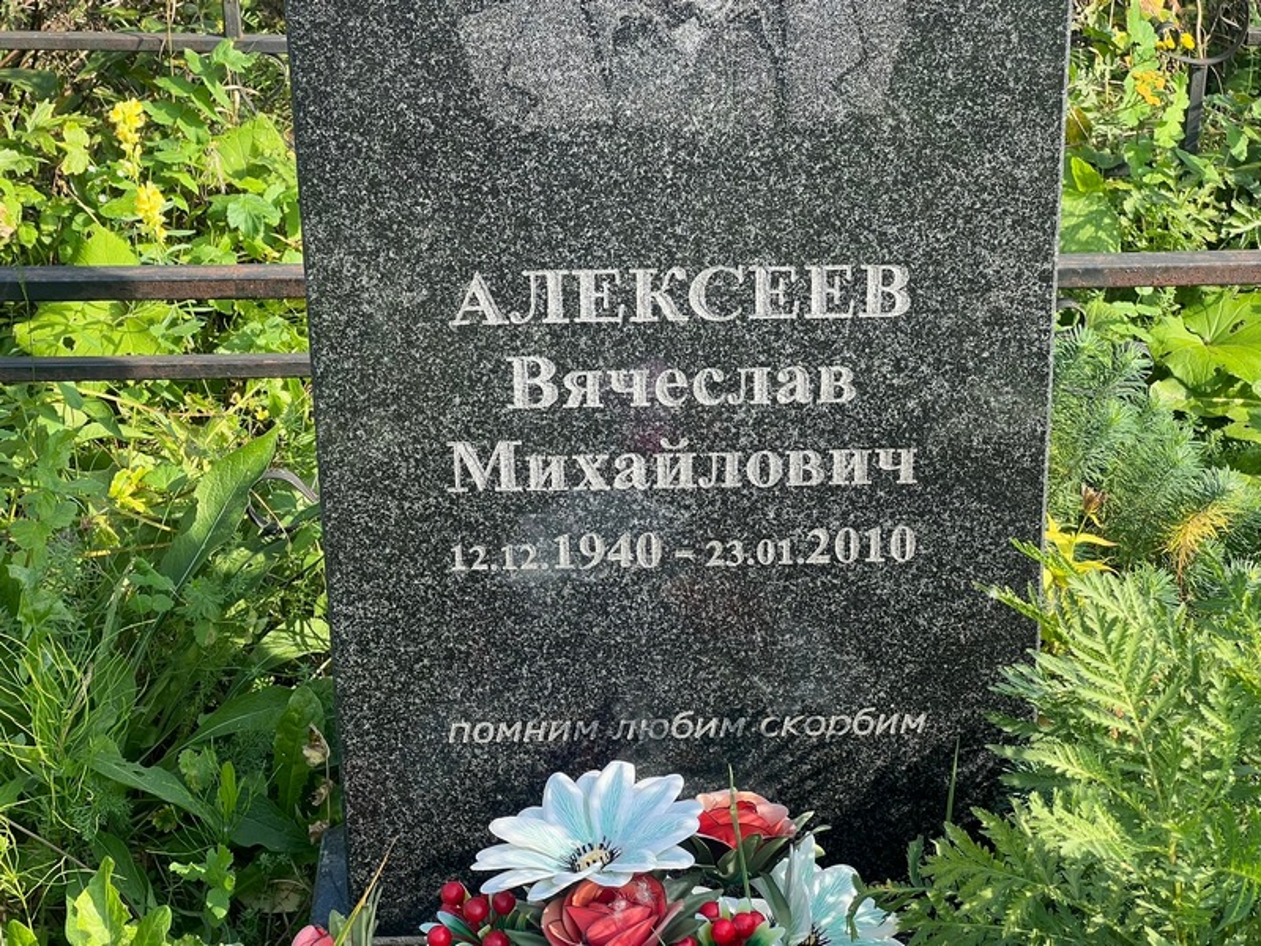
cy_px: 473
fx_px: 2805
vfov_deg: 19.1
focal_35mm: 77
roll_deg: -0.1
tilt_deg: -27.9
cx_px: 630
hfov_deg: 25.3
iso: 32
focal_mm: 9
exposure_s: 1/172
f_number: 2.8
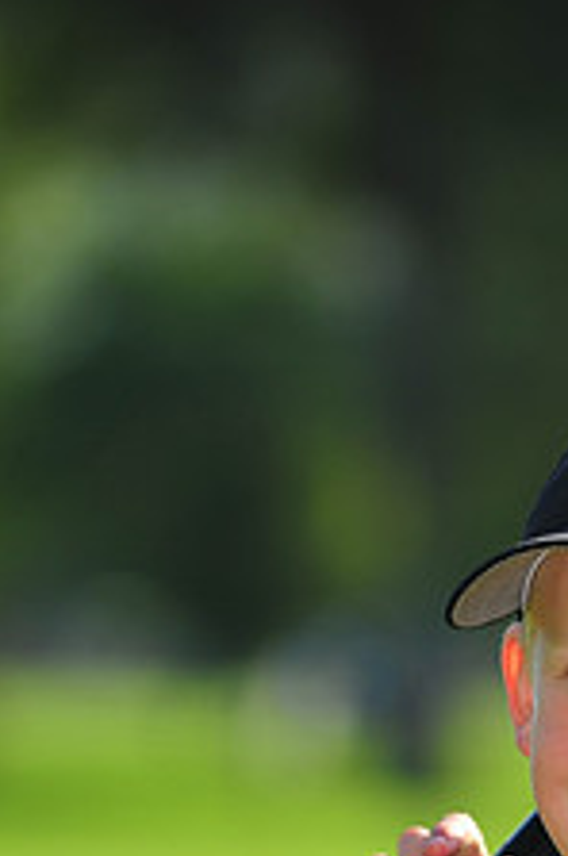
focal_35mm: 521
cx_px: 641
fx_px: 12368
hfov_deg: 2.6
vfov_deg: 4.0
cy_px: 1040
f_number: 4
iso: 200
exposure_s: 1/1250
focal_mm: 200
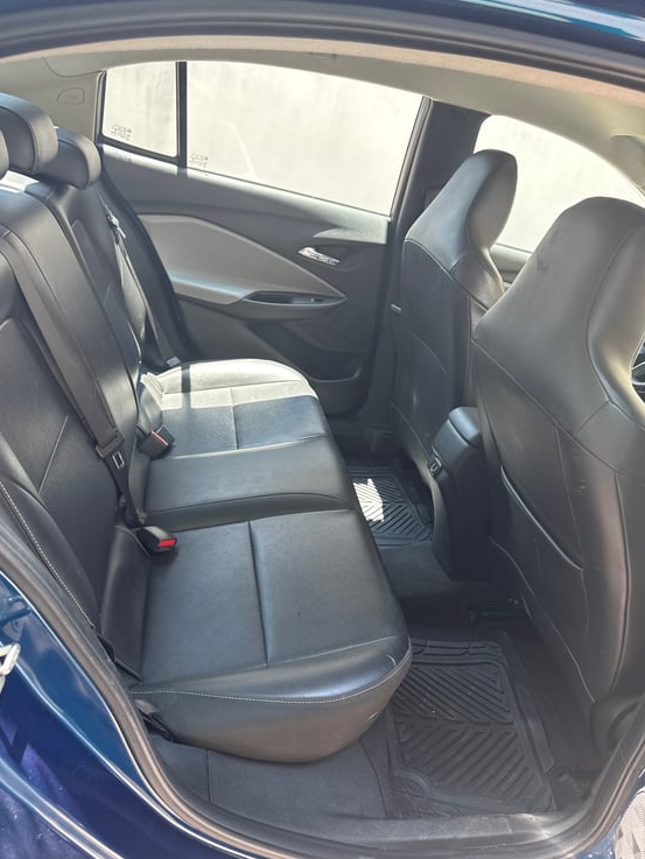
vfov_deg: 69.4
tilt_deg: -26.4
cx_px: 310
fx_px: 621
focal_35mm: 25
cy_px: 441
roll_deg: -14.7
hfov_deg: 54.9
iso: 80
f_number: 1.78
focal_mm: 6.76
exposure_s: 1/163
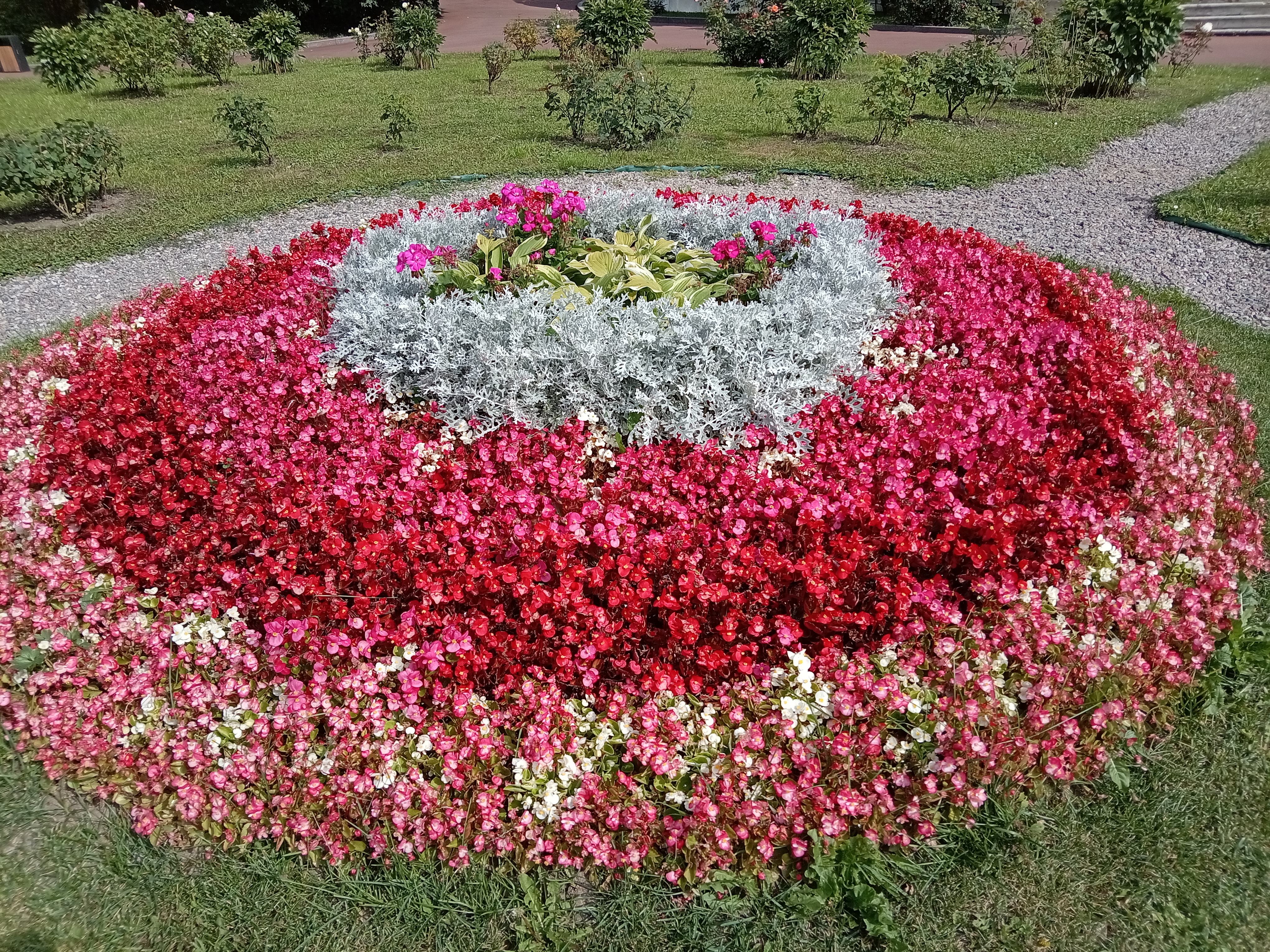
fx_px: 917
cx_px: 635
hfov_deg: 69.4
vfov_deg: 54.8
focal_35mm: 25
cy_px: 476
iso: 103
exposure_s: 1/1422
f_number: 1.8
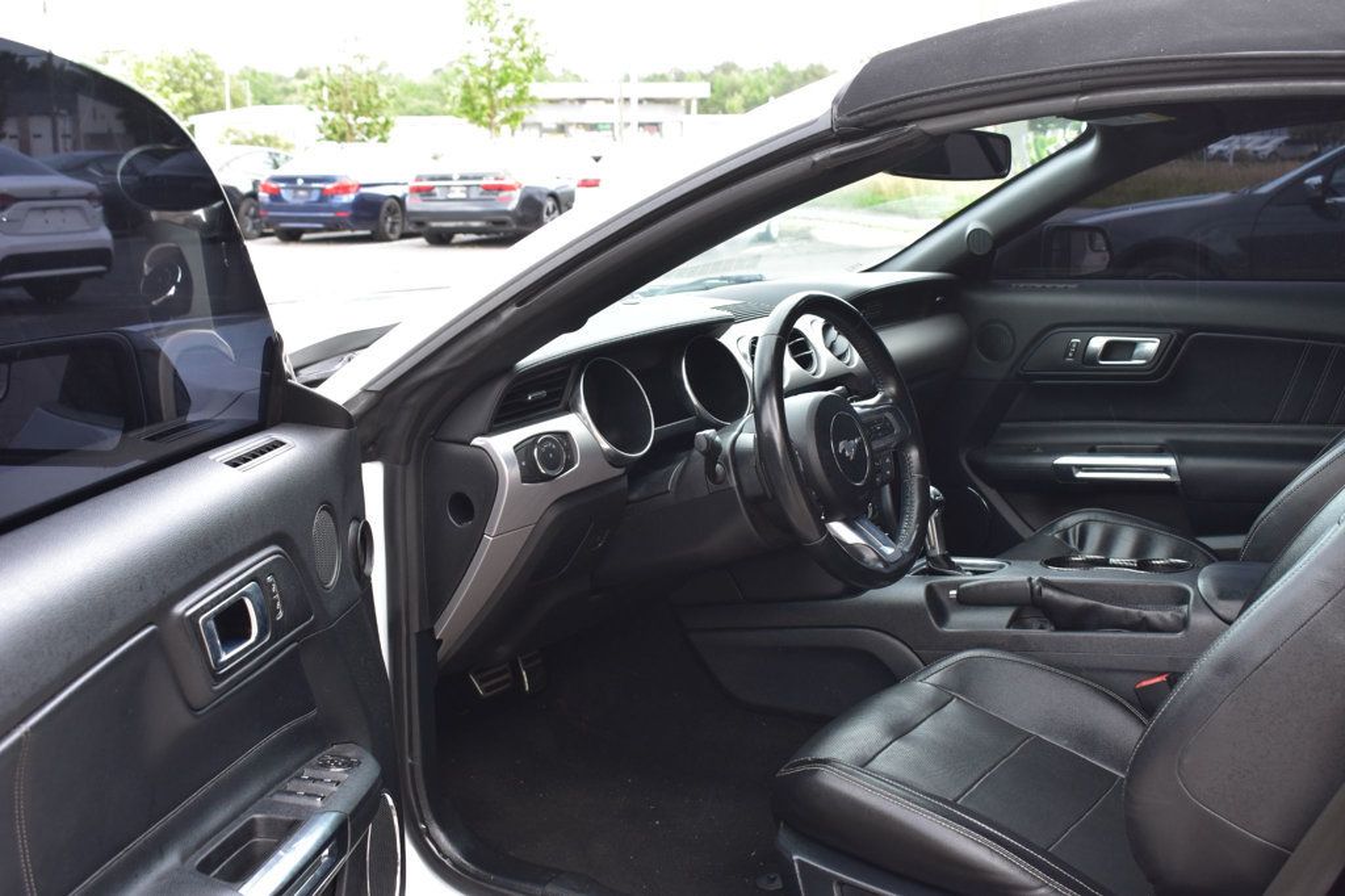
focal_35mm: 40
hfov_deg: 47.9
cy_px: 448
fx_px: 1513
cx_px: 672
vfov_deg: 33.0
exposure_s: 1/40
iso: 400
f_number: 7.1
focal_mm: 27
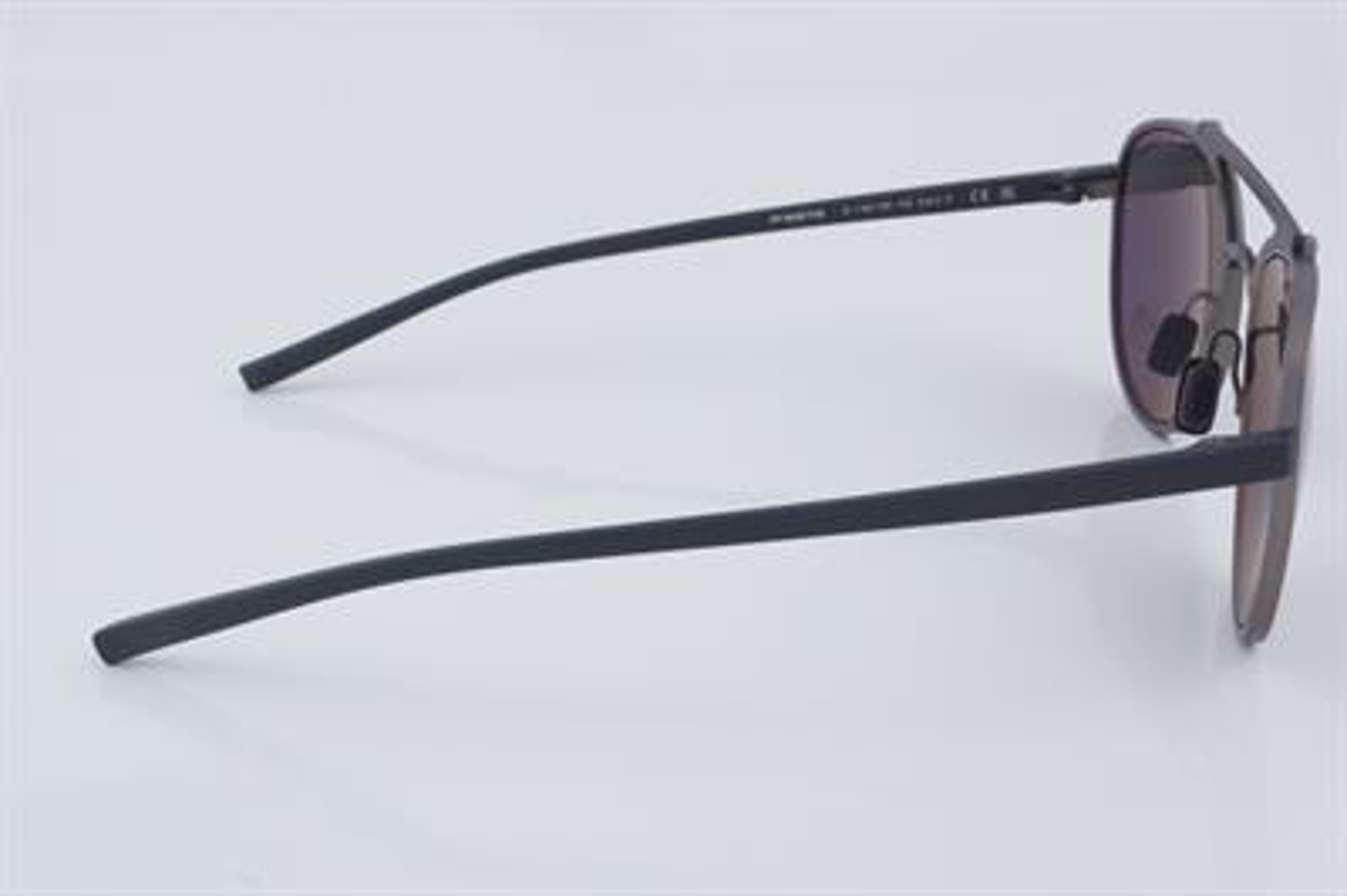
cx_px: 674
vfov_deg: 20.1
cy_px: 448
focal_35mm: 68
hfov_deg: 29.9
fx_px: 2523
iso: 100
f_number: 32
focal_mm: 45
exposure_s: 1/4
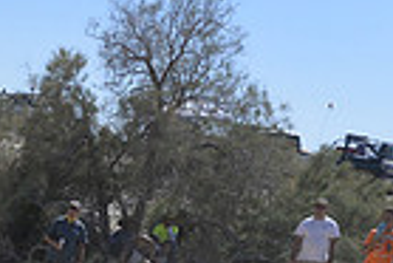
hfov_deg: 16.1
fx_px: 1279
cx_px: -184
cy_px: 474
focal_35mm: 117
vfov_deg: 11.0
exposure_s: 1/2000
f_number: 7.1
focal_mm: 28
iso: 400
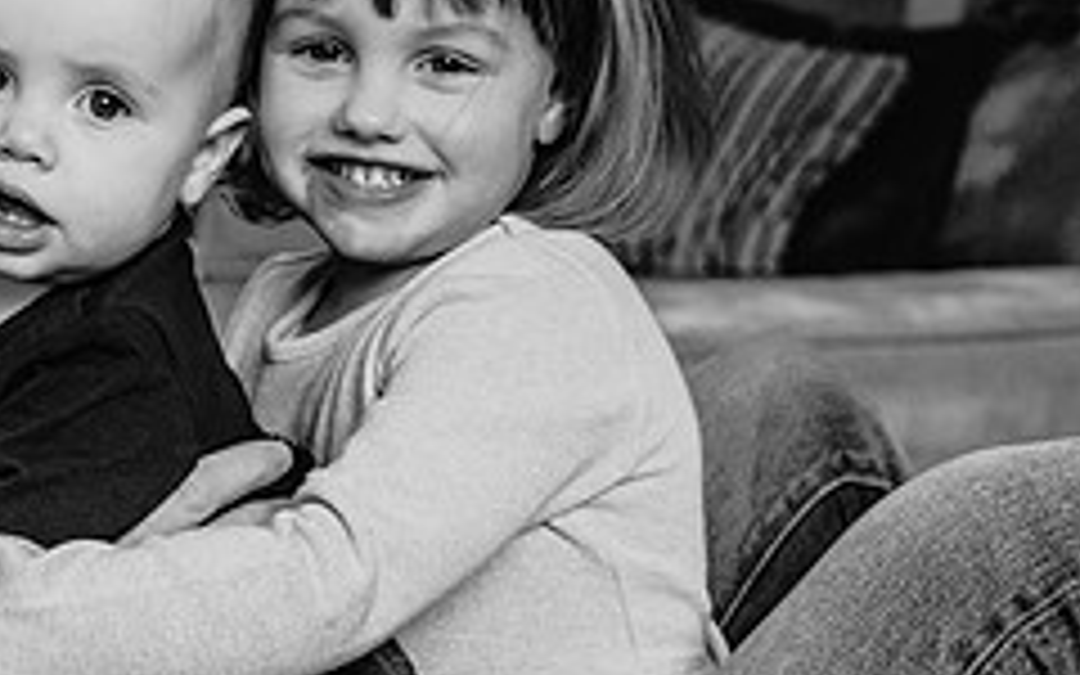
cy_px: 508
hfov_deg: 23.2
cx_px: 27
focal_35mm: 86
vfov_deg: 15.1
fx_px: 2531
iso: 1000
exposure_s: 1/160
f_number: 3.5
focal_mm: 35
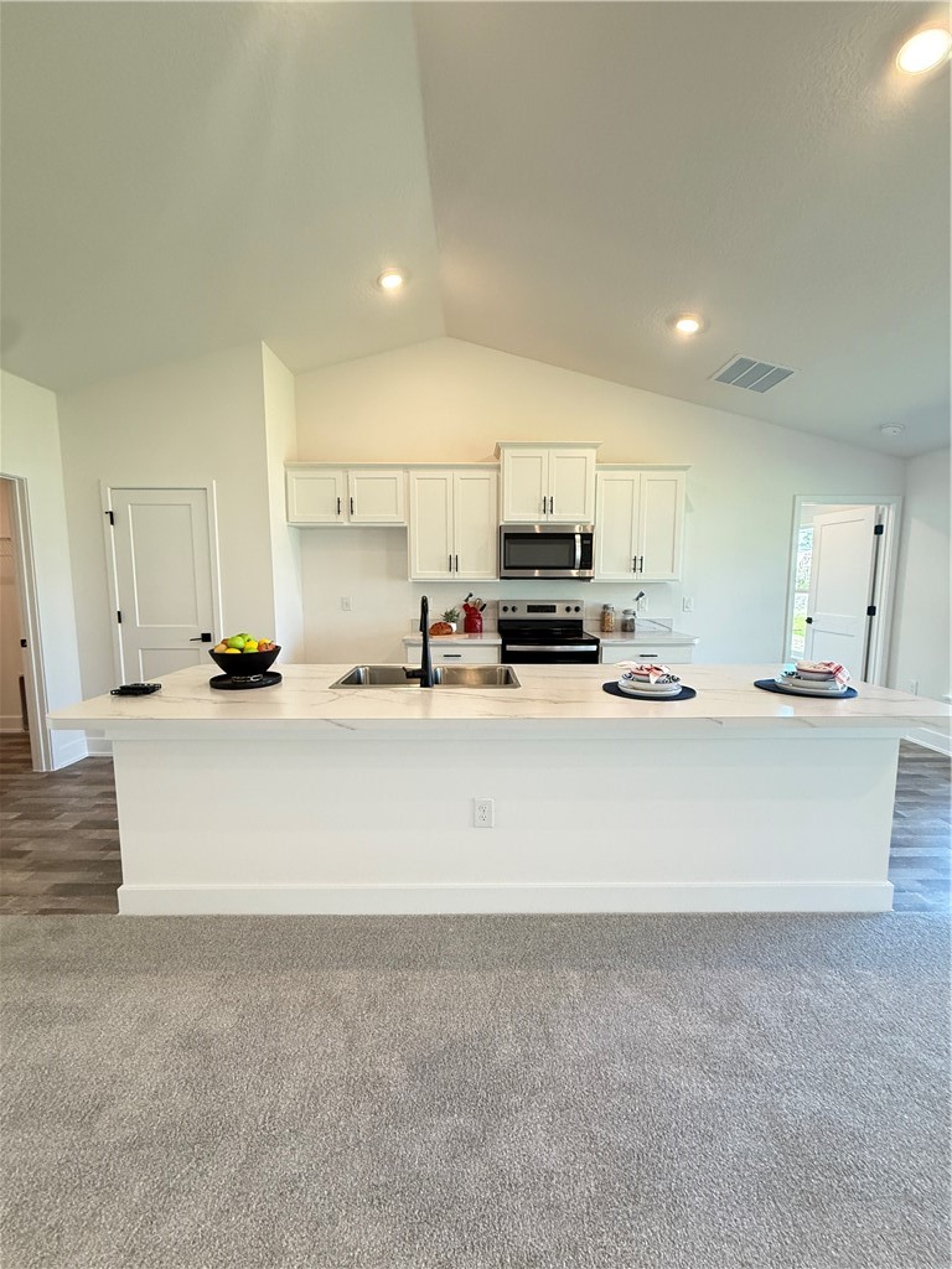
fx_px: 513
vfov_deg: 102.1
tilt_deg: -4.6
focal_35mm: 14
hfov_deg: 85.7
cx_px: 476
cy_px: 634
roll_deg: -0.2
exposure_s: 1/120
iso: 320
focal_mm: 2.22
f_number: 2.2
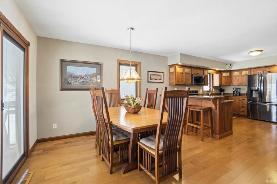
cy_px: 92
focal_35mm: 15
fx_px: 115
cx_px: 138
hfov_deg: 100.5
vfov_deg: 77.1
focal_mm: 10
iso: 100
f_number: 4
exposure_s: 1/250
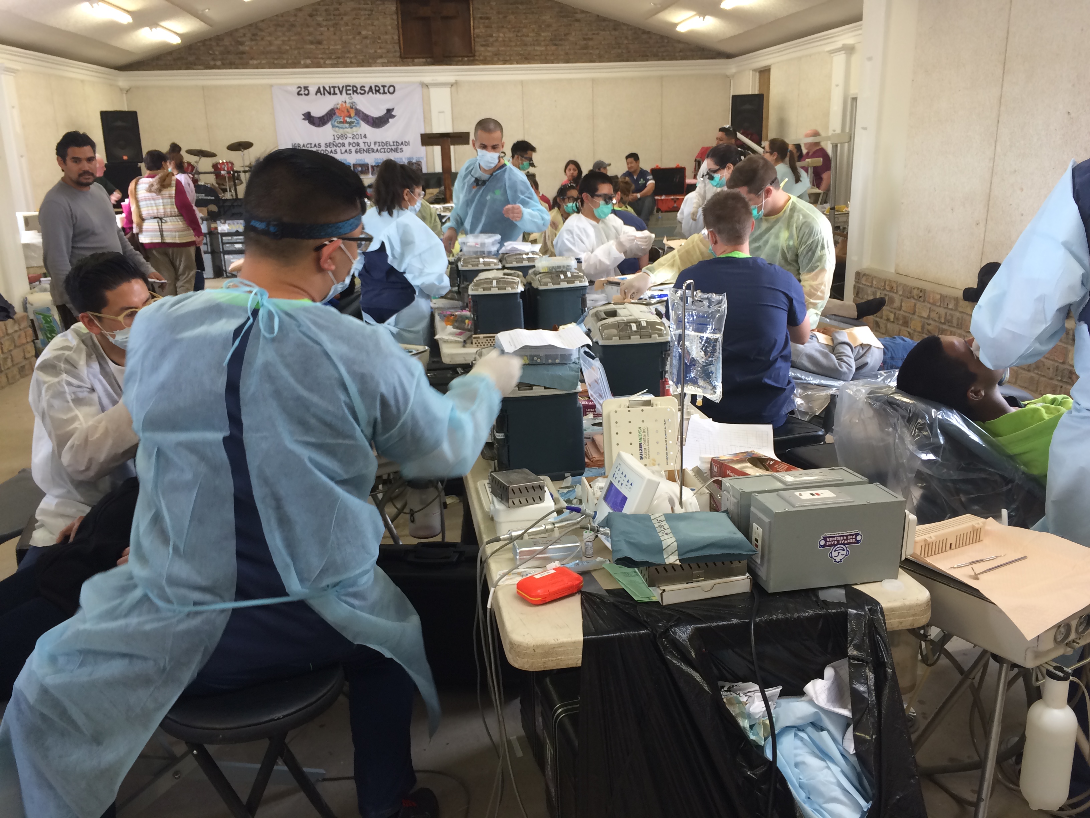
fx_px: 913
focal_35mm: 29
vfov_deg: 48.2
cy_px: 409
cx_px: 545
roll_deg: +2.6
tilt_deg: -17.0
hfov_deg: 61.7
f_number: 2.2
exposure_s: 1/30
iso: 50
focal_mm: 4.15
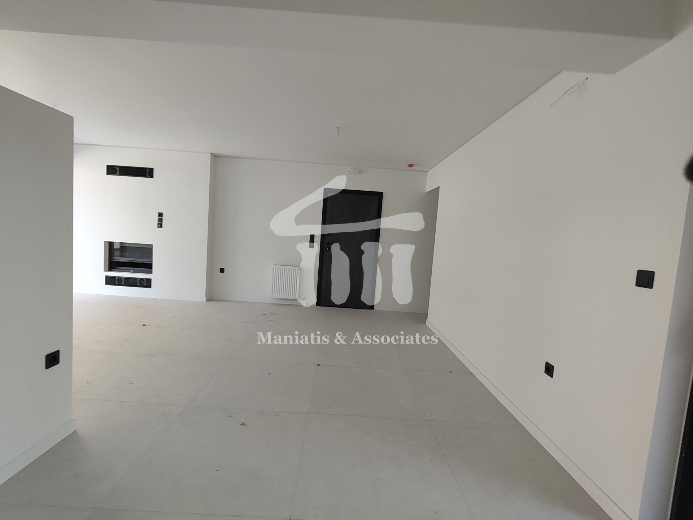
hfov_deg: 98.2
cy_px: 260
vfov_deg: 81.7
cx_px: 346
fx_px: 300
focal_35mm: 15
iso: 125
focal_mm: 1.67
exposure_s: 1/100
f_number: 2.2
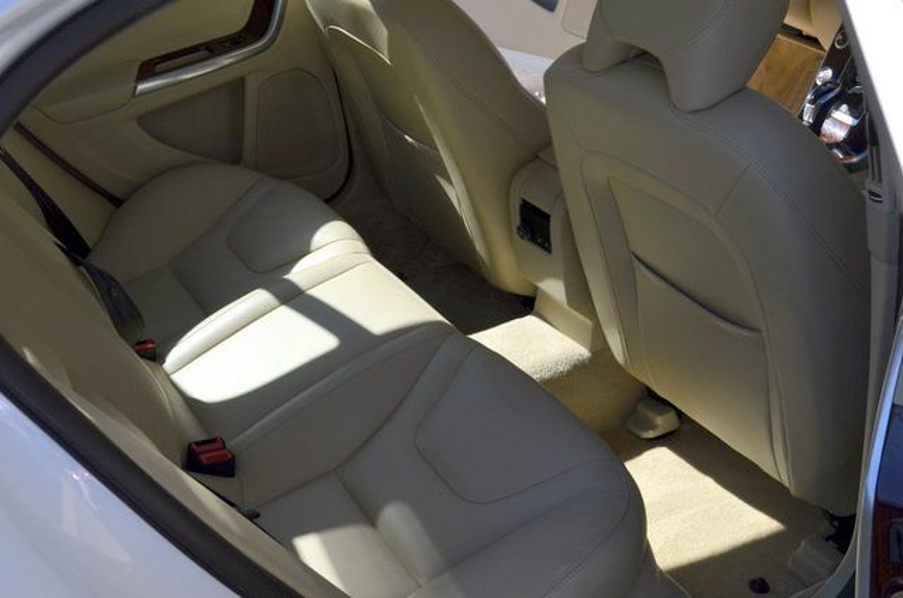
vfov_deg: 29.7
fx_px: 1126
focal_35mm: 45
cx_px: 452
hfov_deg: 43.7
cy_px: 299
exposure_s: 1/250
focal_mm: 30
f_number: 8
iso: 180
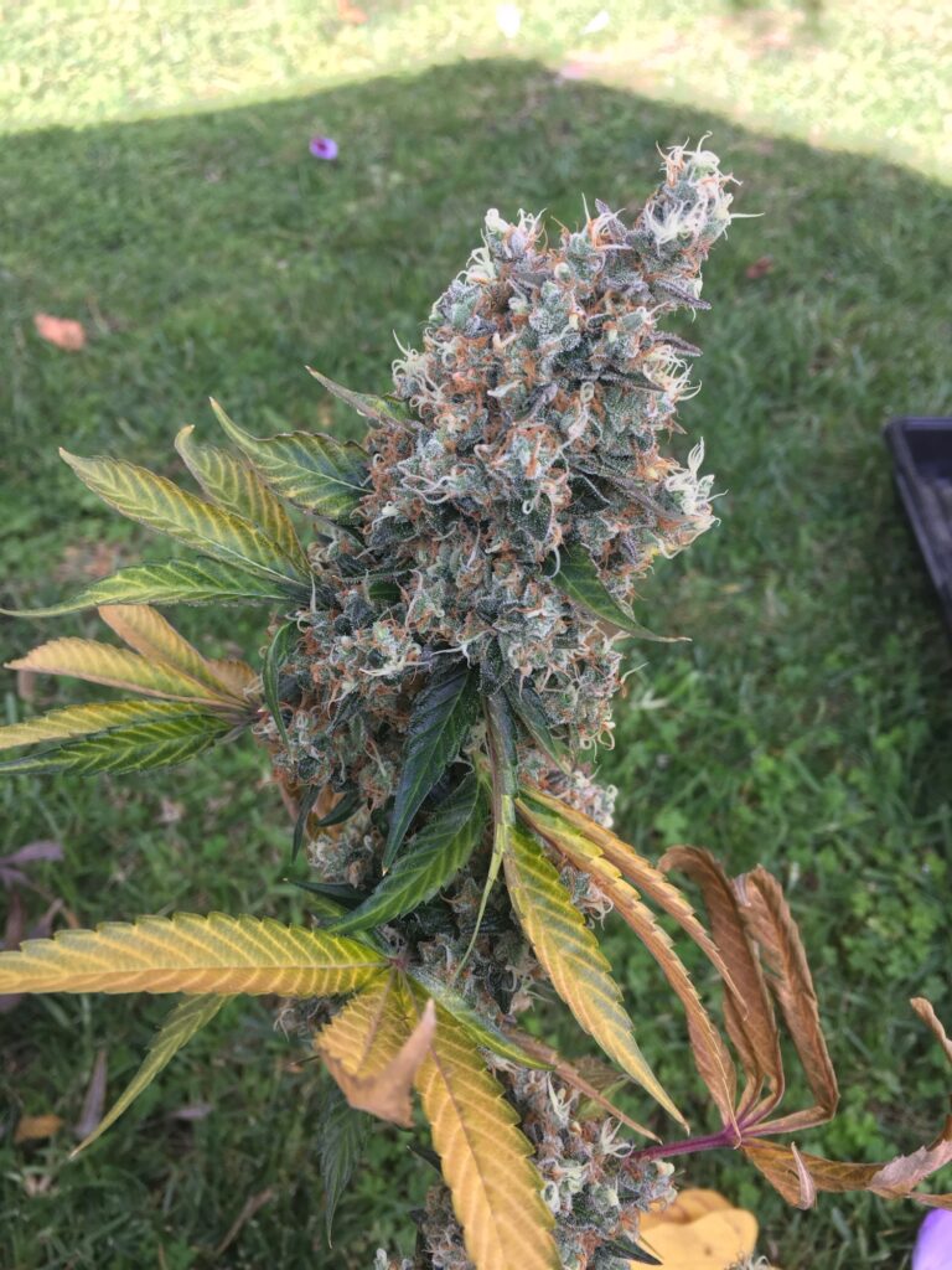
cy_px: 635
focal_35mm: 29
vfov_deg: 61.7
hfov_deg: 48.2
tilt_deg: -48.0
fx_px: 1063
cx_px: 476
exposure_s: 1/120
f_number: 2.2
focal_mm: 4.15
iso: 25
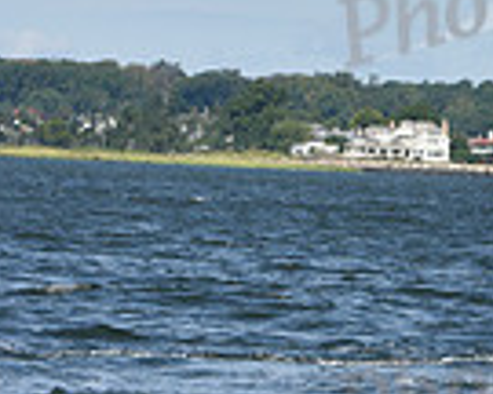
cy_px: 111
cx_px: 1044
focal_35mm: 467
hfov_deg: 4.1
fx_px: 6814
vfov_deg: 3.3
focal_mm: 116
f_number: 10
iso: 320
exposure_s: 1/1000
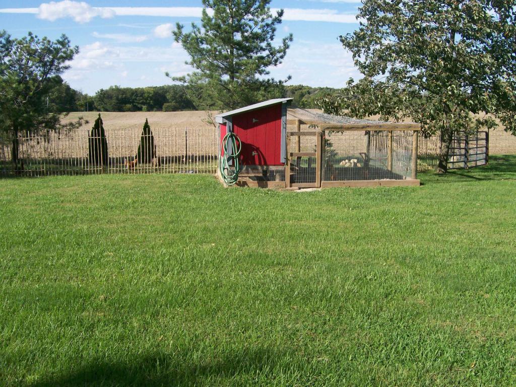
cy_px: 194
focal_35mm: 36
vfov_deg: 39.7
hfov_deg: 51.4
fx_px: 537
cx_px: 258
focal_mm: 6
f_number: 4.8
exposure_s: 1/429
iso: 80
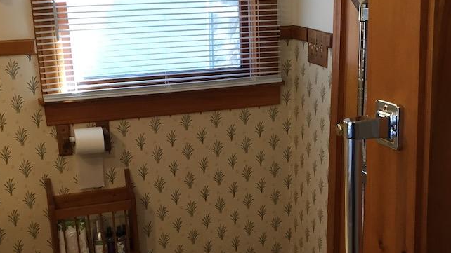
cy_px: 193
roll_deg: -0.2
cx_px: 294
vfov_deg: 19.0
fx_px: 753
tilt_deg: -17.1
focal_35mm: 63
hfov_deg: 33.1
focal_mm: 4.15
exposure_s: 1/30
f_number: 2.2
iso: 32
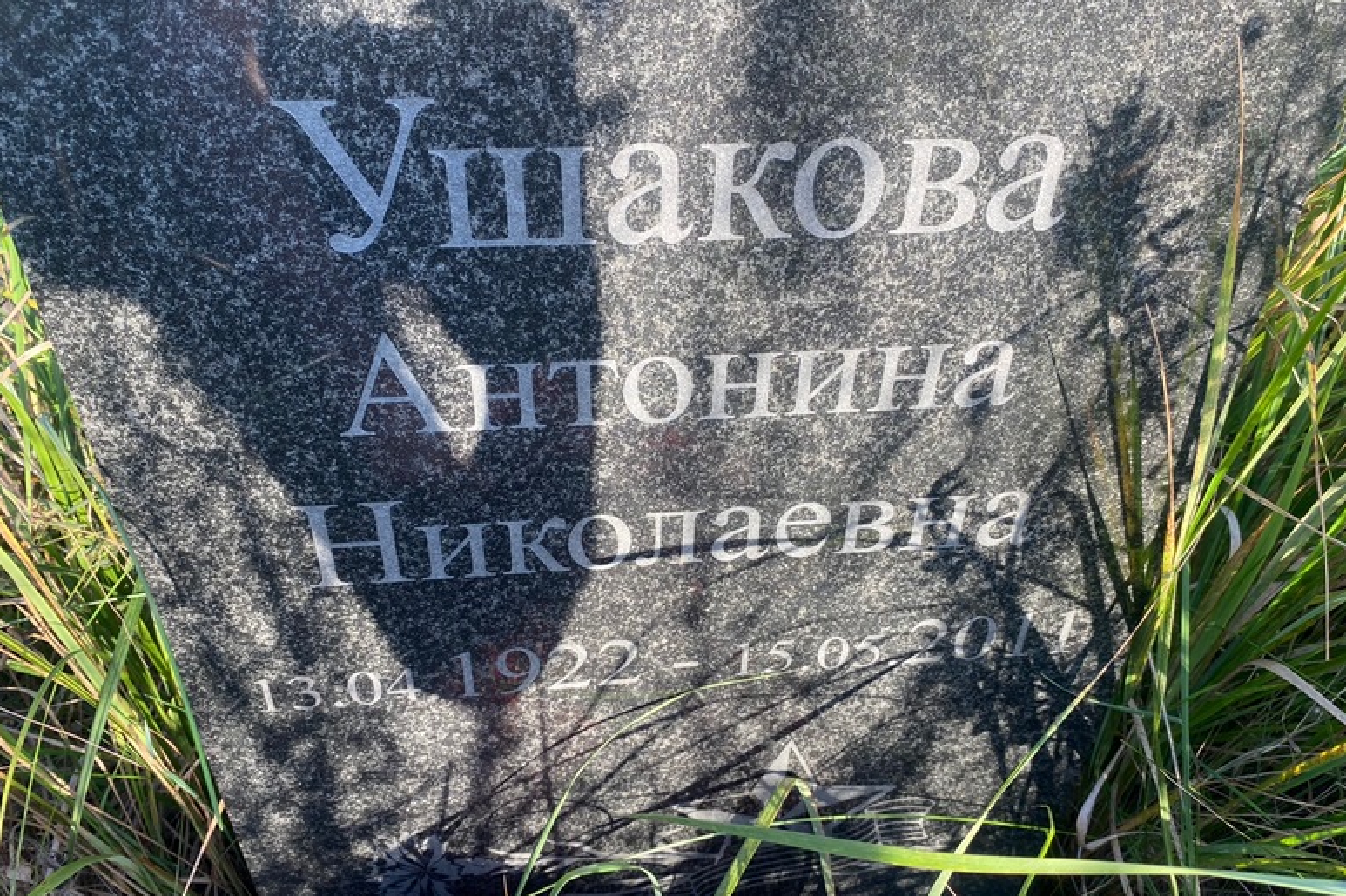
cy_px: 484
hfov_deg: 65.5
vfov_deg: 46.3
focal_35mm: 28
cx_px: 686
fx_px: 1047
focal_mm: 4.25
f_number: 1.8
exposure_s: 1/199
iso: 32
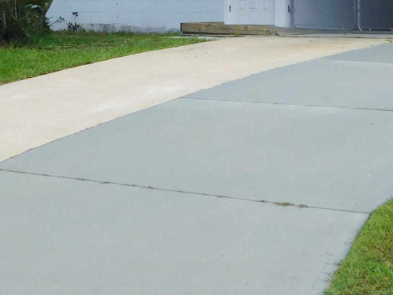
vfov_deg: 14.3
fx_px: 1135
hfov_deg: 19.6
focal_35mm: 100
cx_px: 232
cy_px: -57
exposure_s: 1/1500
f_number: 3.5
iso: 125
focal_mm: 6.3
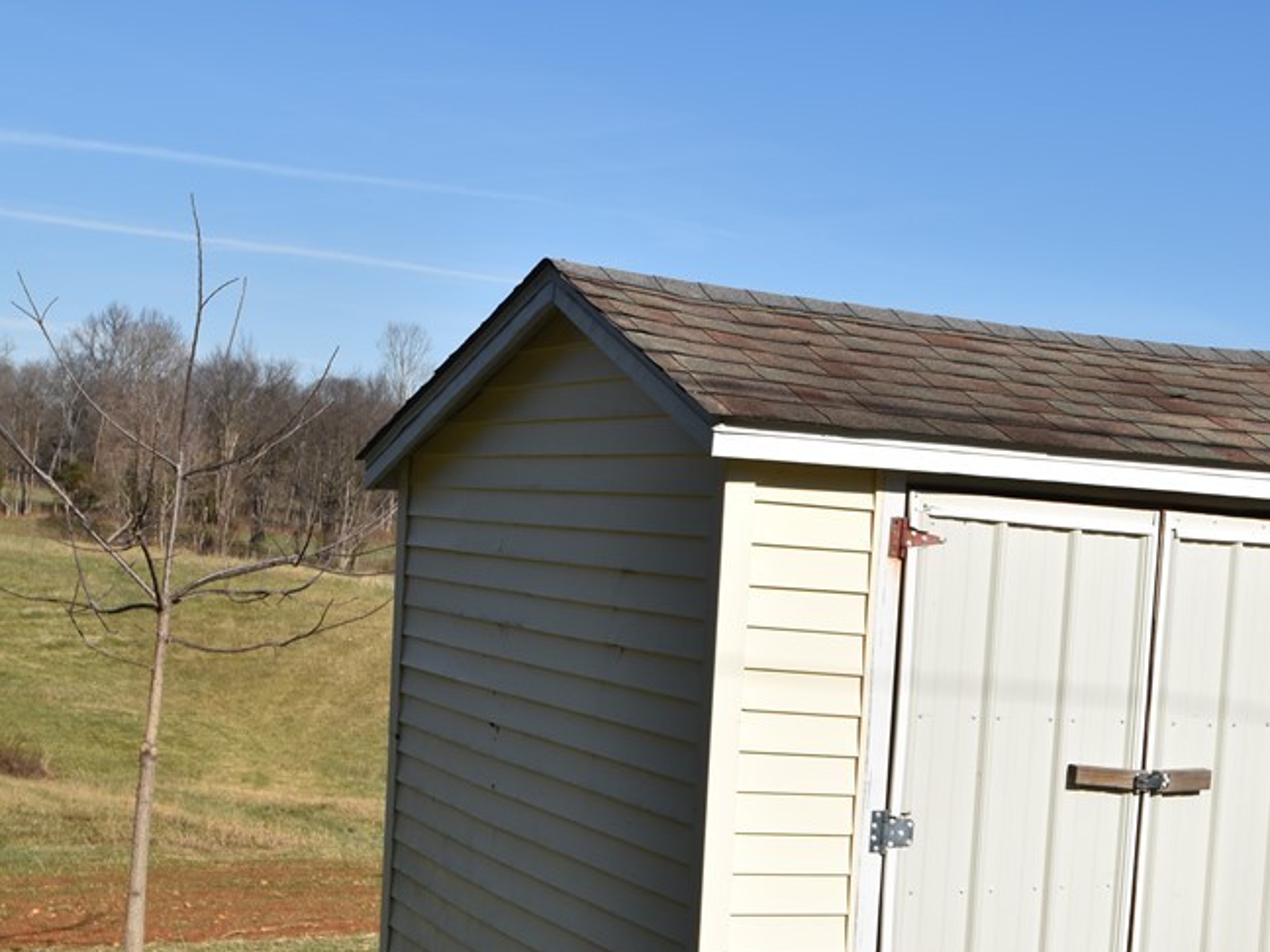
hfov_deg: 32.8
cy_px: 684
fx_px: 2128
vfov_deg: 25.0
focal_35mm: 58
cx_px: 888
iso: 200
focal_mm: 24
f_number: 11
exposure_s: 1/500
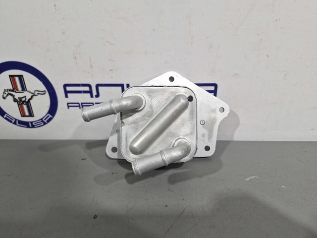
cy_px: 119
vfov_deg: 58.9
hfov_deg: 73.9
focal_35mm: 23
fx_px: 211
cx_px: 158
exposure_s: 1/51
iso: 100
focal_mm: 5.54
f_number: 1.8
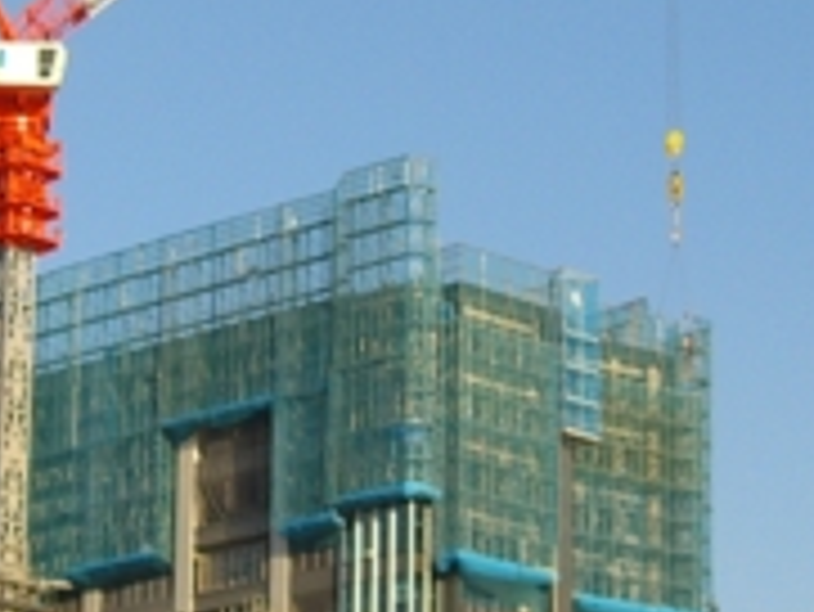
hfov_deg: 11.7
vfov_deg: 8.8
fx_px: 3953
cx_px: 243
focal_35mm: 168
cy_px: 292
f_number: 4
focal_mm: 7.9
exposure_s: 1/500
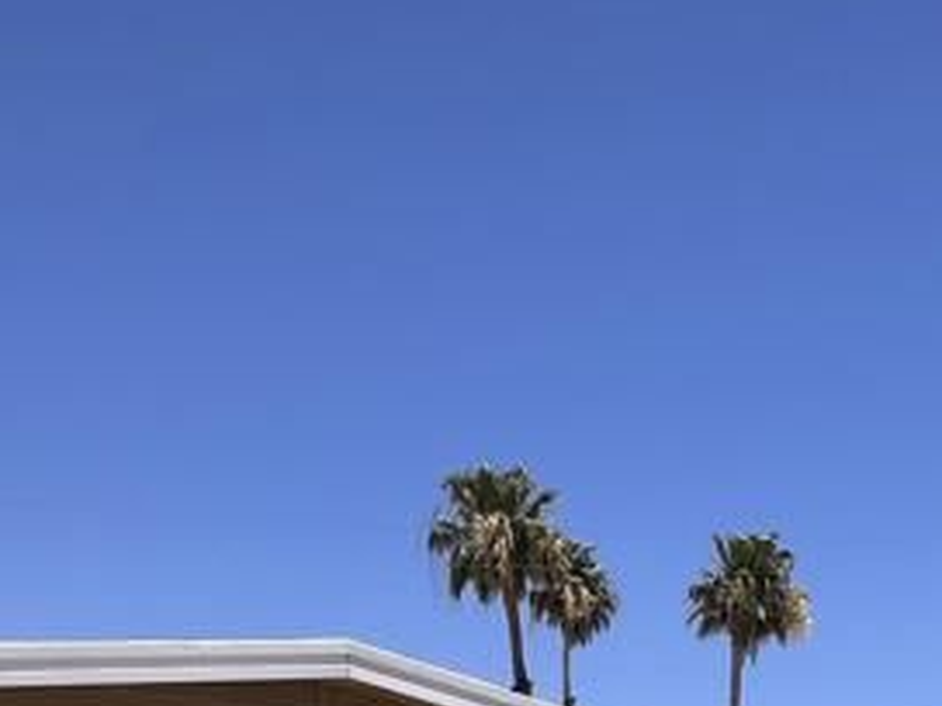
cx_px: 599
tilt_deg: -6.3
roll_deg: -1.4
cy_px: 1149
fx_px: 1333
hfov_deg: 38.6
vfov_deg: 22.4
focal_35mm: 49
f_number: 1.8
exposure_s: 1/2222
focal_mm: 1.57
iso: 32
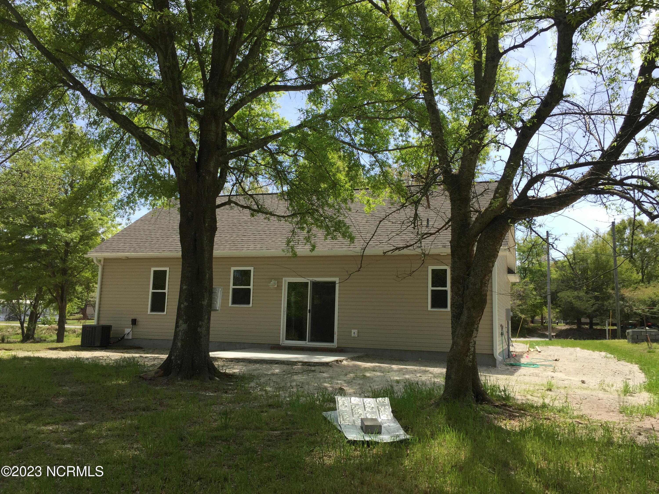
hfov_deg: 61.7
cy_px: 247
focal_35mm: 29
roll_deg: -2.0
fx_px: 552
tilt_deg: +6.1
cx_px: 330
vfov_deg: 48.2
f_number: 2.2
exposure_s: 1/1163
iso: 32
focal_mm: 4.15
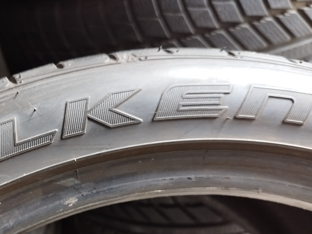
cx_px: 80
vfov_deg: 33.8
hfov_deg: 43.4
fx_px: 379
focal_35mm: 42
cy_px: 168
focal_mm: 5.95
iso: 260
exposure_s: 1/33.3
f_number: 1.89
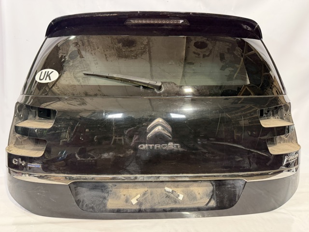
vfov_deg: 56.8
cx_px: 154
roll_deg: -0.6
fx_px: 214
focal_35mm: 24
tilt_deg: -10.1
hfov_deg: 71.6
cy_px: 116
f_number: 1.78
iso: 320
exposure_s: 1/50
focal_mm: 6.76
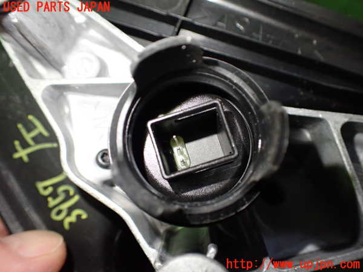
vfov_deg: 46.8
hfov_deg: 60.0
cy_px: 136
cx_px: 182
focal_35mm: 30
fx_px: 315
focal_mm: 5.4
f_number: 2.3
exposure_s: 1/125
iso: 640
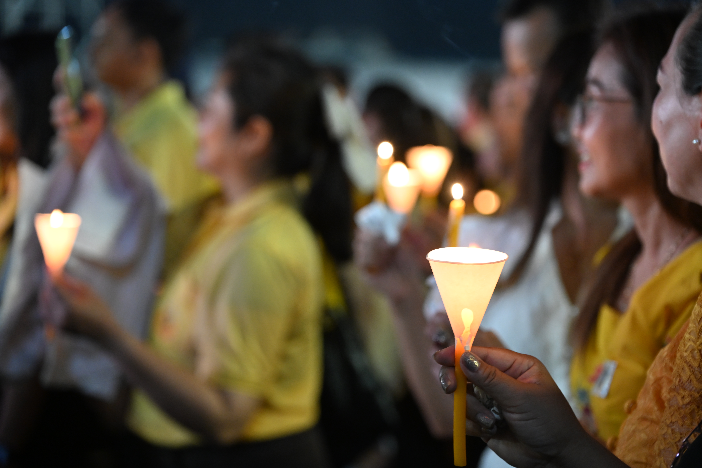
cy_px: 234
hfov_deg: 19.5
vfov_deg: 13.0
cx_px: 351
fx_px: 2047
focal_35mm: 105
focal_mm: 105
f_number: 4
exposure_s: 1/50
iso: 3200
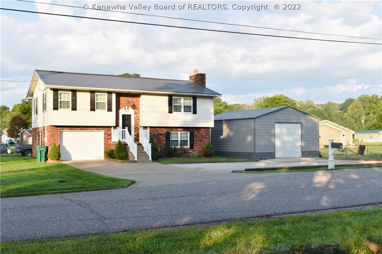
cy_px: 127
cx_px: 191
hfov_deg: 51.3
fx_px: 398
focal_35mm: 38
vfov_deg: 35.5
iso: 100
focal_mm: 25
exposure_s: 1/60
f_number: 9
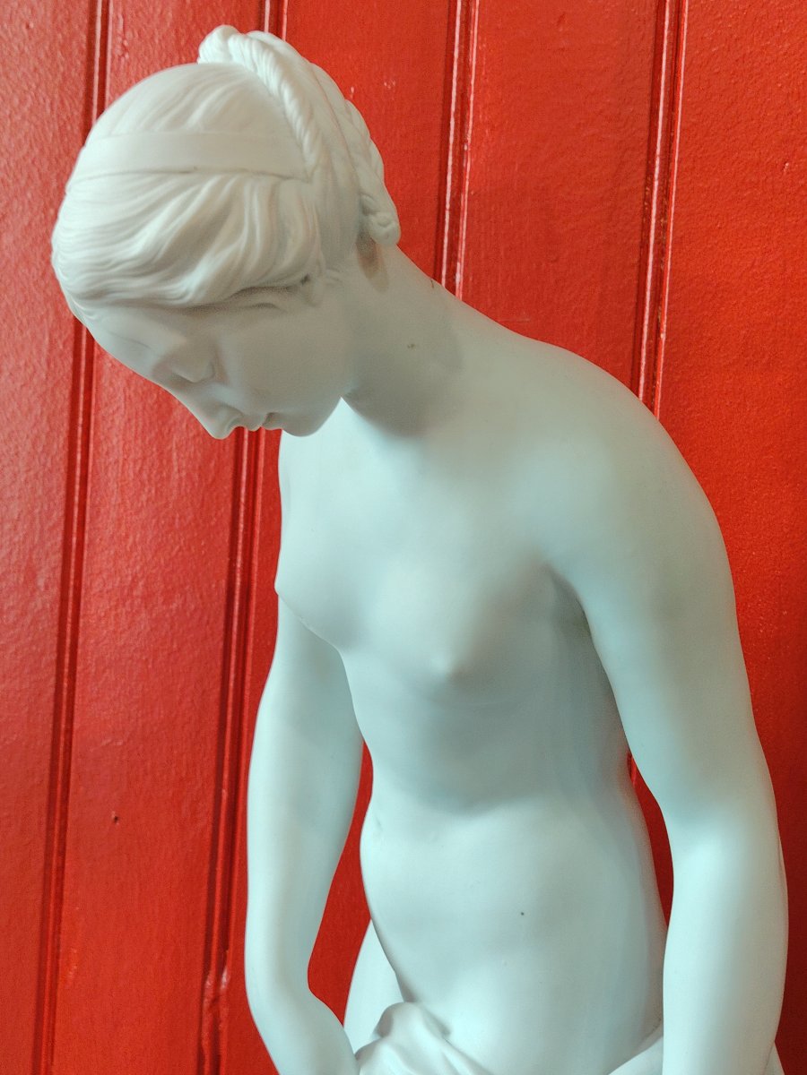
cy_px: 538
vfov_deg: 39.7
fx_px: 1492
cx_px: 404
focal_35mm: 48
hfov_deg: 30.3
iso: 200
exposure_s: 1/33.3
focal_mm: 5.25
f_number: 4
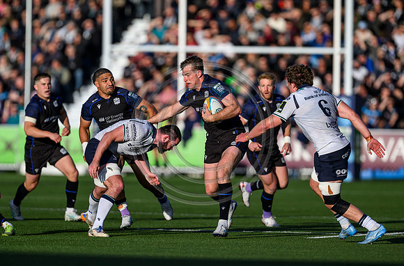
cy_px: 132
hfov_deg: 4.6
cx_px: 221
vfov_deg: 3.1
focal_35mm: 445
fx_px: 4979
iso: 800
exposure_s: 1/12800
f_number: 3.5
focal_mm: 400
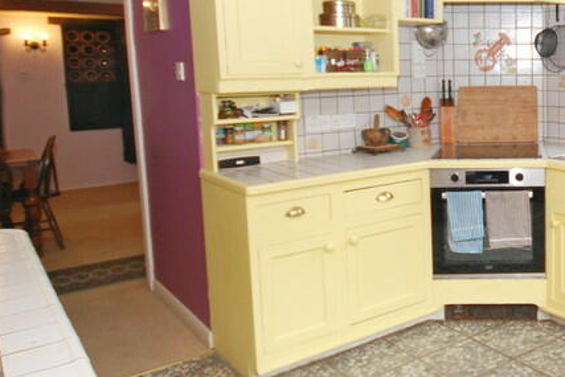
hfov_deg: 47.0
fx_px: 565
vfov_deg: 36.6
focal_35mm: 36
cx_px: 523
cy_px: 133
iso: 400
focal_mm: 10
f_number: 4
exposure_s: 1/60
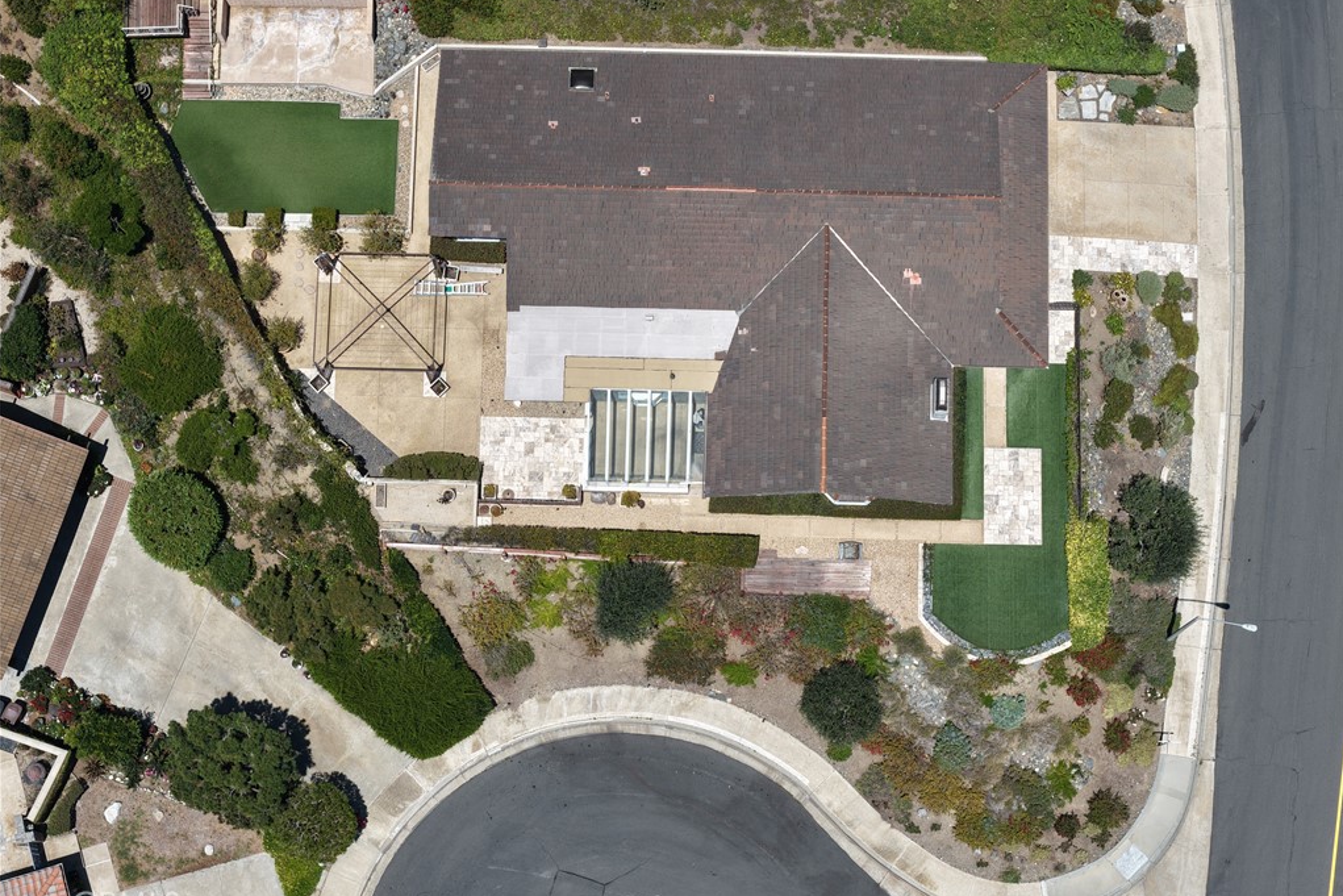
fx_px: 2724
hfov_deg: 27.7
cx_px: 672
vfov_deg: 18.7
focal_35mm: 73
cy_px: 417
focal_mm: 19.35
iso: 100
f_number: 2.8
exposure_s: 1/2000
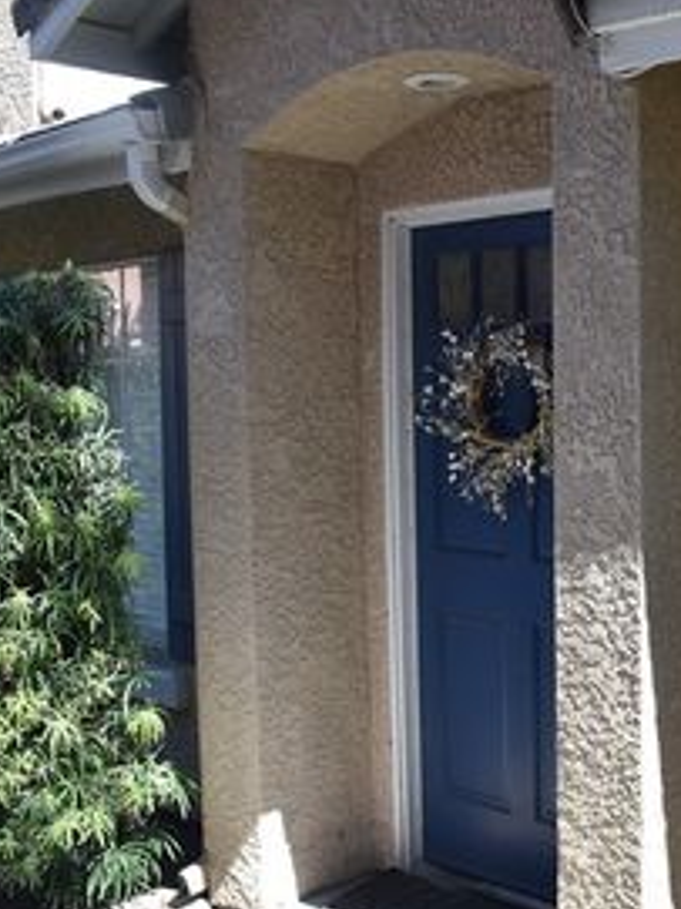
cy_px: 470
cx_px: 570
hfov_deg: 29.4
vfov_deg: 39.7
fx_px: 1260
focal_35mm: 48
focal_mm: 18
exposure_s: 1/250
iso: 250
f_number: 5.6
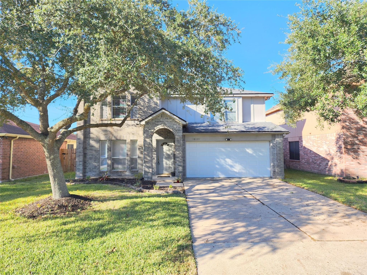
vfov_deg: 58.9
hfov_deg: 73.9
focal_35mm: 23
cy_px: 138
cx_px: 184
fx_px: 244
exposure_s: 1/440
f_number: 1.8
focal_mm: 6.4
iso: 12
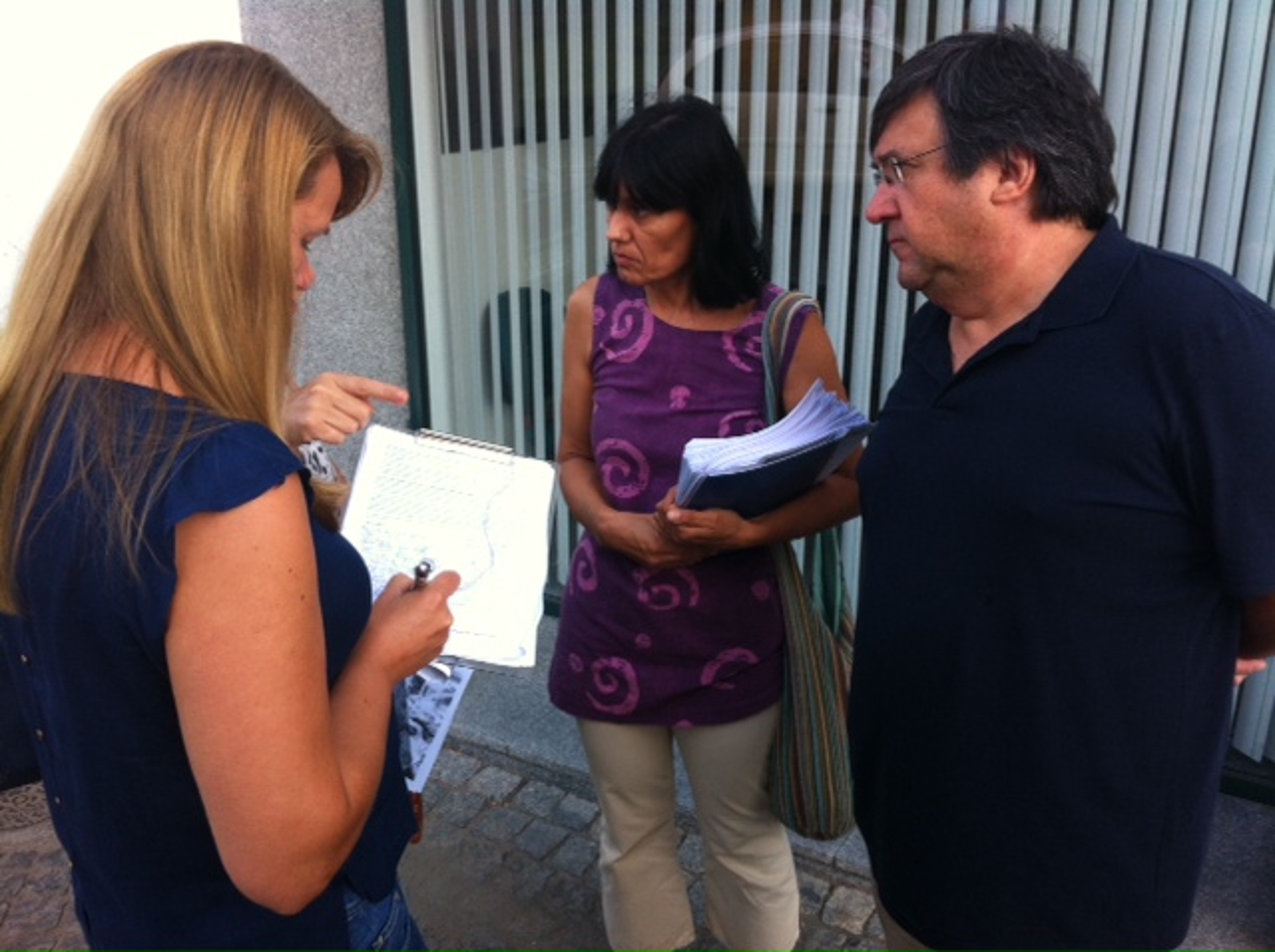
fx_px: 1287
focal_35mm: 35
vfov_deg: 40.6
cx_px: 638
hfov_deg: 52.7
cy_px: 476
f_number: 2.8
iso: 80
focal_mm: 3.85
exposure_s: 1/139
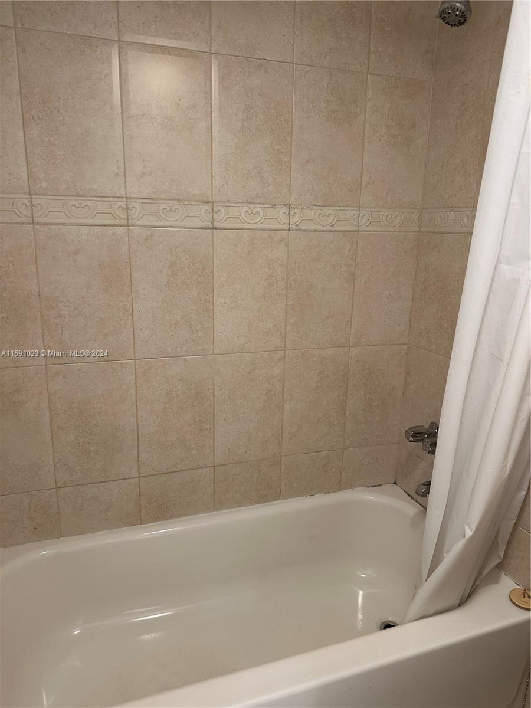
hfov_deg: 56.8
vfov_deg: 71.6
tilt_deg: -13.1
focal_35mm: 24
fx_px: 491
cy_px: 354
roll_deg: -2.2
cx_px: 266
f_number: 1.78
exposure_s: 1/60
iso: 160
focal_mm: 6.86
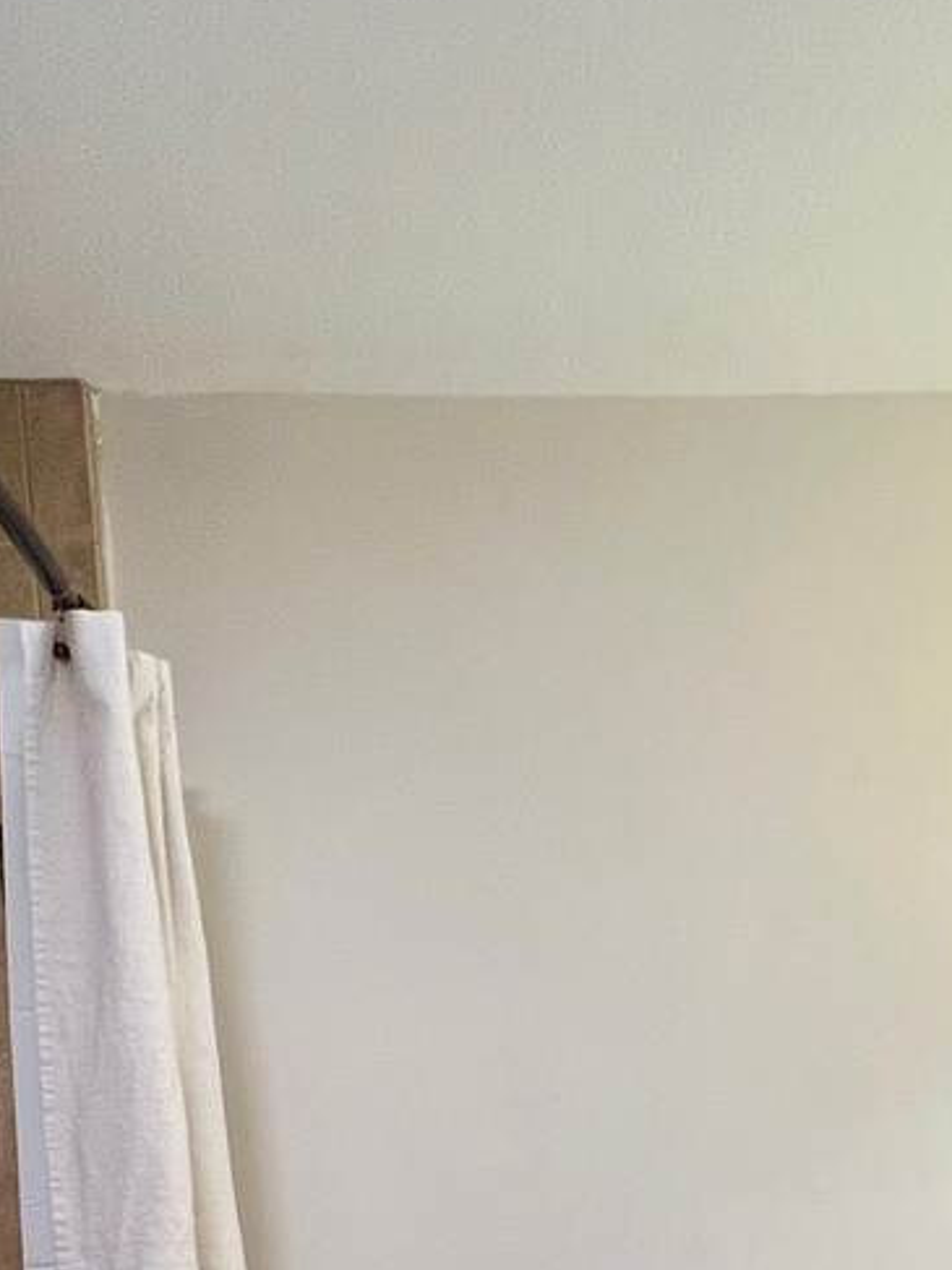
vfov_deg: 35.4
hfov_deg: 34.3
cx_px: 728
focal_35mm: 41
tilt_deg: -10.1
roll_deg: +1.2
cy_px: 1546
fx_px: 1504
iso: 125
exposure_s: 1/120
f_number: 1.8
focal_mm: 1.57
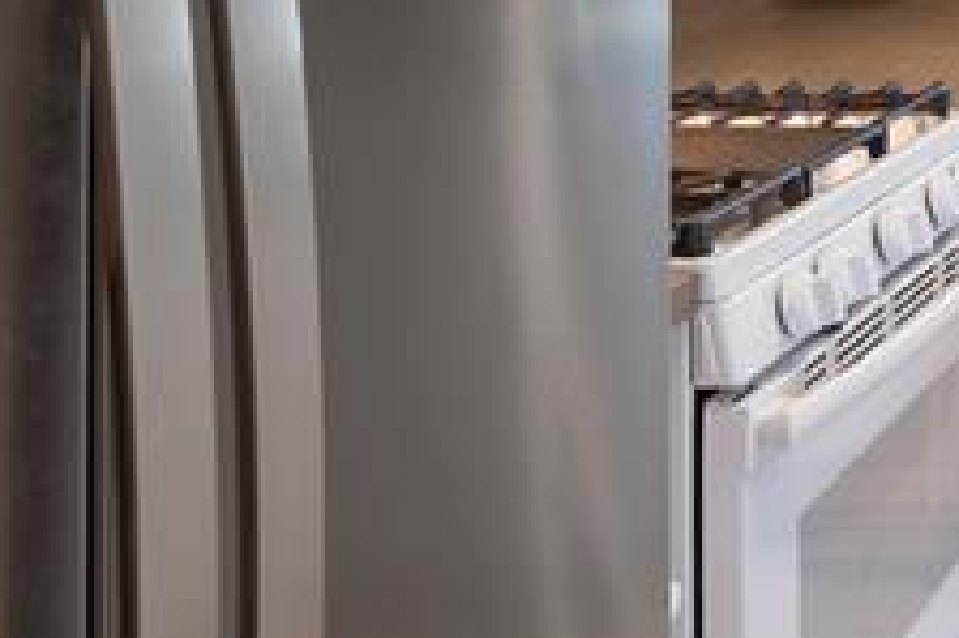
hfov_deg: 21.2
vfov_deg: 17.3
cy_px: -236
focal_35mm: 73
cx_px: 1605
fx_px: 1943
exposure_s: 1.6
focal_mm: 16
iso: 250
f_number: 9
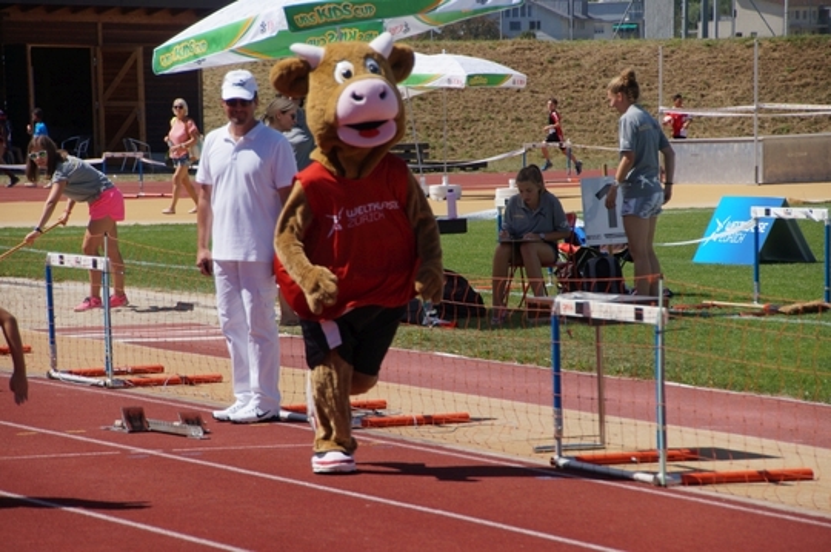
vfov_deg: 6.5
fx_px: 4843
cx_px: 416
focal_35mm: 210
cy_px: 276
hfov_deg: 9.8
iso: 250
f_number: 6.3
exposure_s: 1/2000
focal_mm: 140
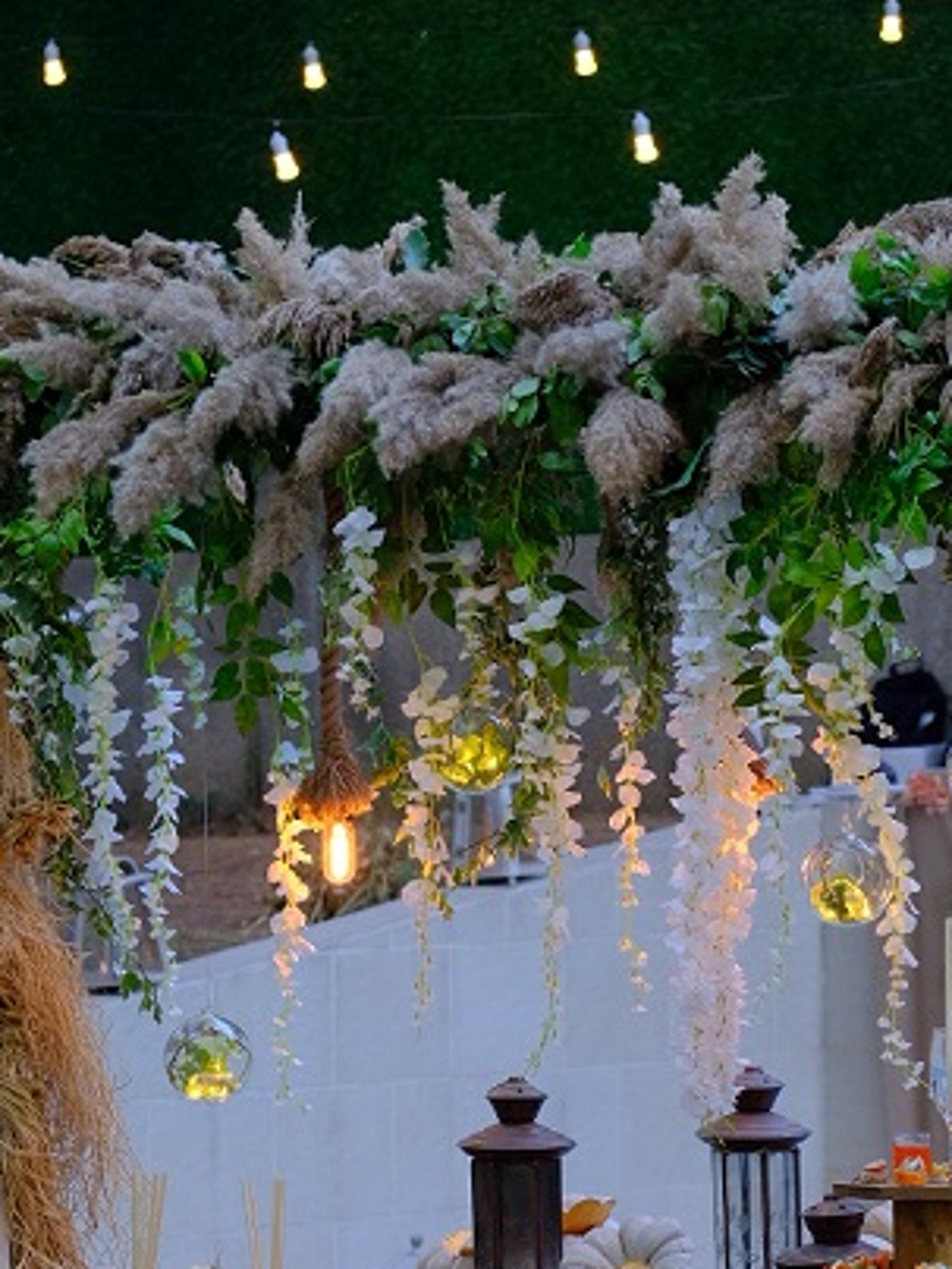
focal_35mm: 200
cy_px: 820
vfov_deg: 9.9
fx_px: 7334
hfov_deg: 7.4
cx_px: 807
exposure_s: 1/80
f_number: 4
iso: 800
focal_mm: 56
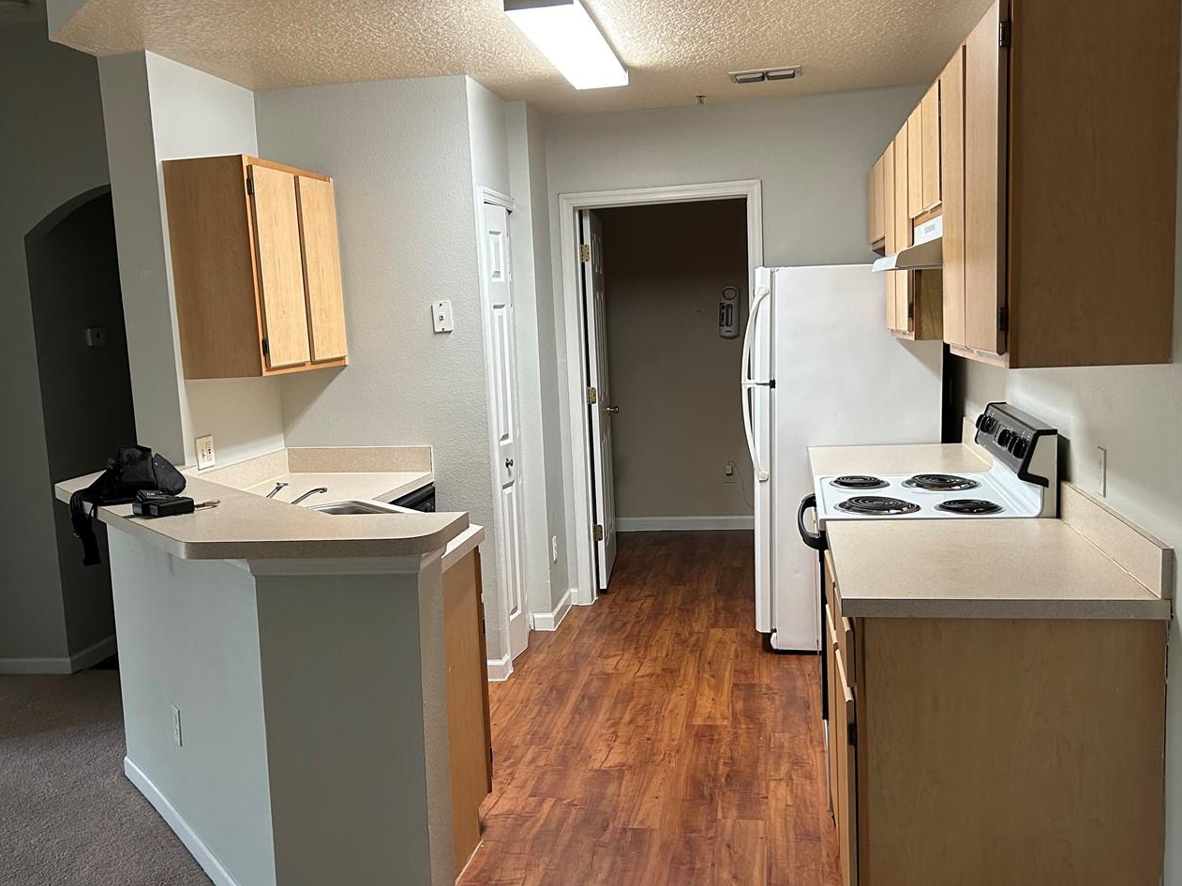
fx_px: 1126
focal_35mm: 33
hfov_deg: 55.4
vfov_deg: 42.9
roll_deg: +3.1
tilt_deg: -7.5
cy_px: 444
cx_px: 573
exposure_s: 1/60
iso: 160
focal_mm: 5.7
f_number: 1.5
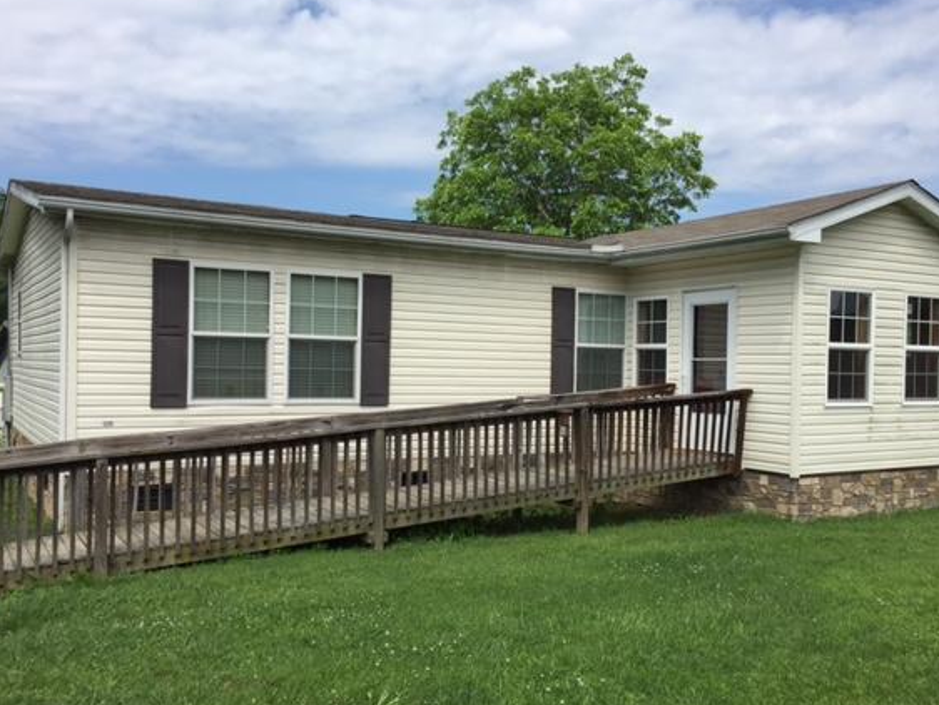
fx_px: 896
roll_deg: -1.0
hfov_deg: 55.3
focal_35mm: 33
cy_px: 376
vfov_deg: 43.0
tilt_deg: -0.1
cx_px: 464
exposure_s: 1/2083
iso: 32
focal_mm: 4.15
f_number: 2.2
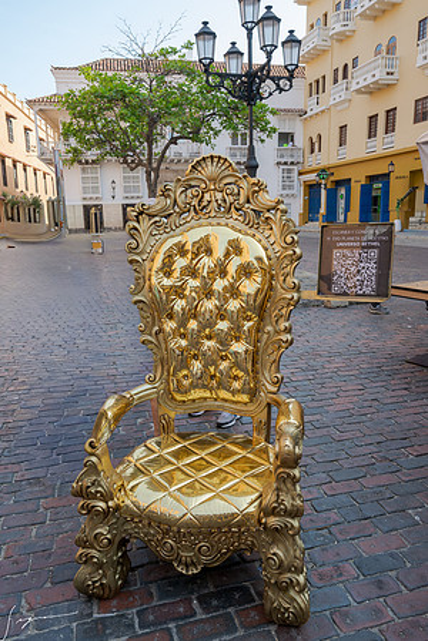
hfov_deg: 49.6
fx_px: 464
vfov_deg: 69.4
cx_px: 214
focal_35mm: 26
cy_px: 320
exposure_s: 1/250
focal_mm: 26
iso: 400
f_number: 8
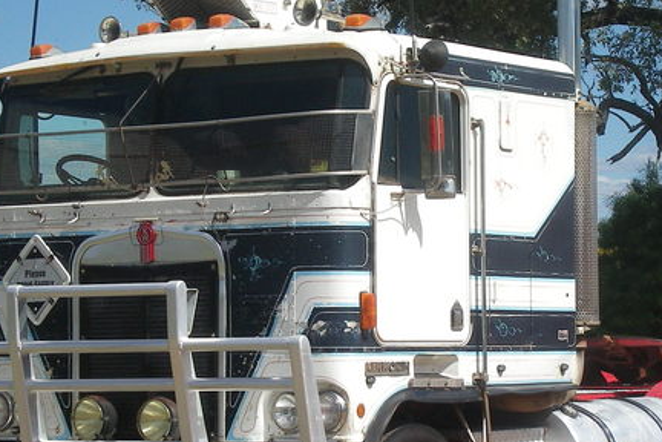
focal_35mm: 131
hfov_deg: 15.6
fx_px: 2409
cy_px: 348
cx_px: 420
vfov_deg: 10.4
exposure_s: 1/500
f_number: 6.2
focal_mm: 11.3
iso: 64
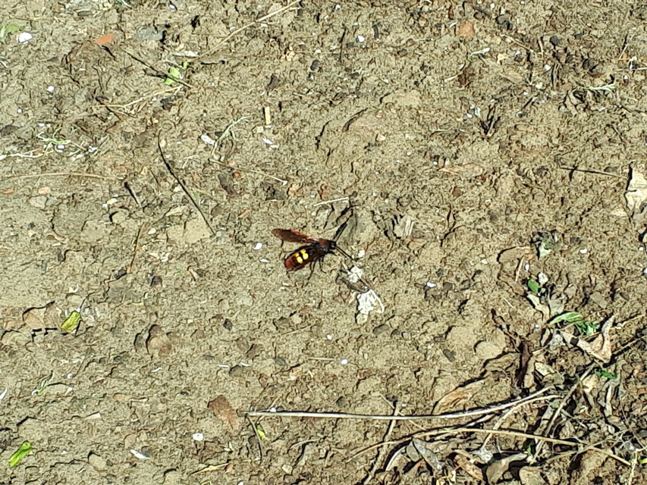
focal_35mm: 27
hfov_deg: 65.3
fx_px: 505
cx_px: 324
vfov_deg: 51.4
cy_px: 242
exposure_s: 1/702
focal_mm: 3.6
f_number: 1.9
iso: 40
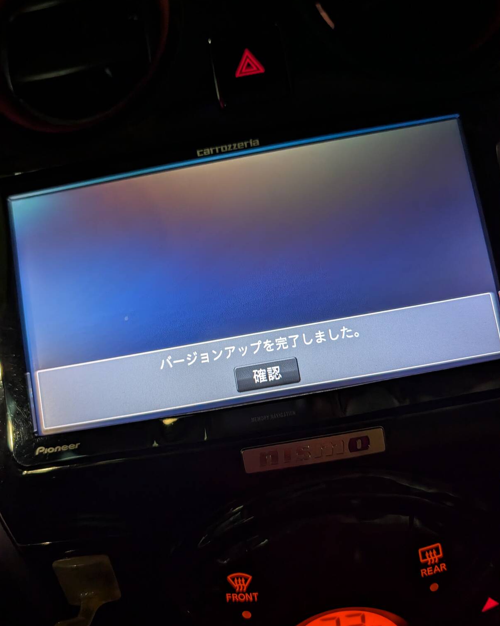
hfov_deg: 56.8
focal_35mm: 25
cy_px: 304
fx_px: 463
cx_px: 250
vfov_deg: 68.1
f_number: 1.68
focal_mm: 6.9
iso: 334
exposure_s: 1/21.7
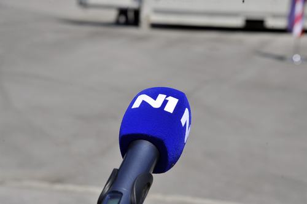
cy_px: 102
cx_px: 154
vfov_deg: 11.4
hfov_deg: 17.1
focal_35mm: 120
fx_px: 1022
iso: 320
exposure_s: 1/800
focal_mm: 120
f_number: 10
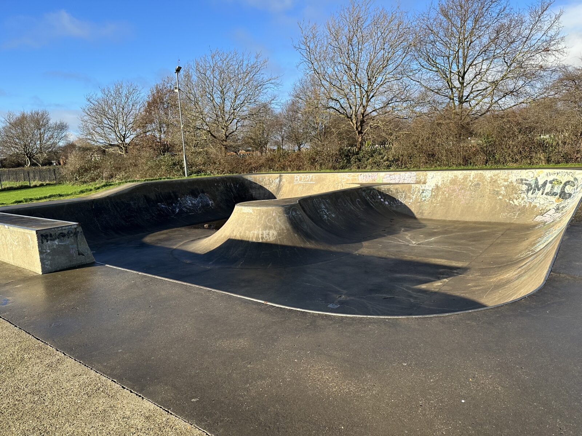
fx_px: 404
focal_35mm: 24
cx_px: 291
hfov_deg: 71.6
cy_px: 218
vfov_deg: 56.8
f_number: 1.78
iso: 80
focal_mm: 6.86
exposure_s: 1/1988
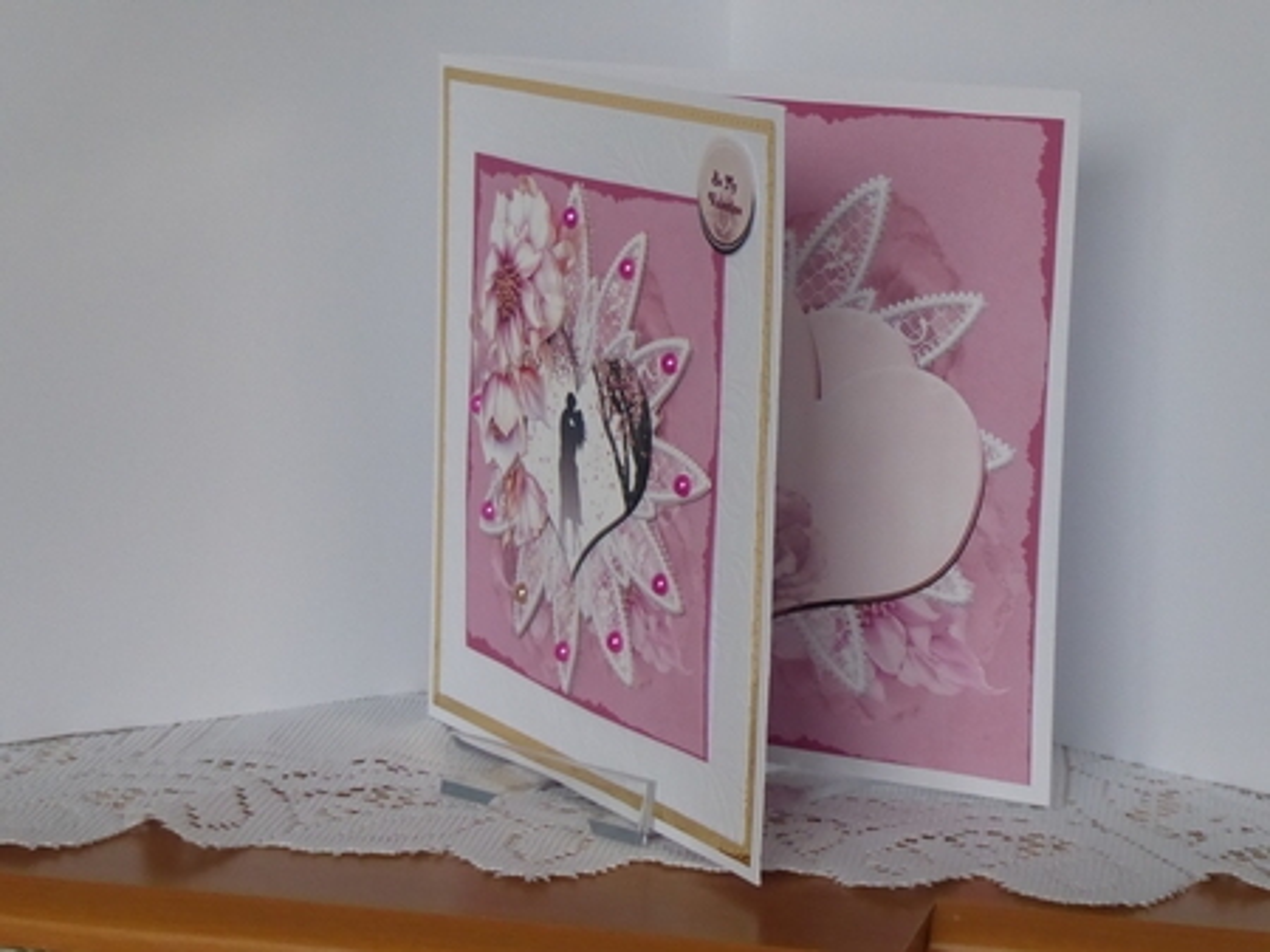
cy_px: 476
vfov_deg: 13.8
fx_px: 3924
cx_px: 635
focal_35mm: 107
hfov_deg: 18.4
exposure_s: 1/60
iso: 800
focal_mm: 17.5
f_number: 5
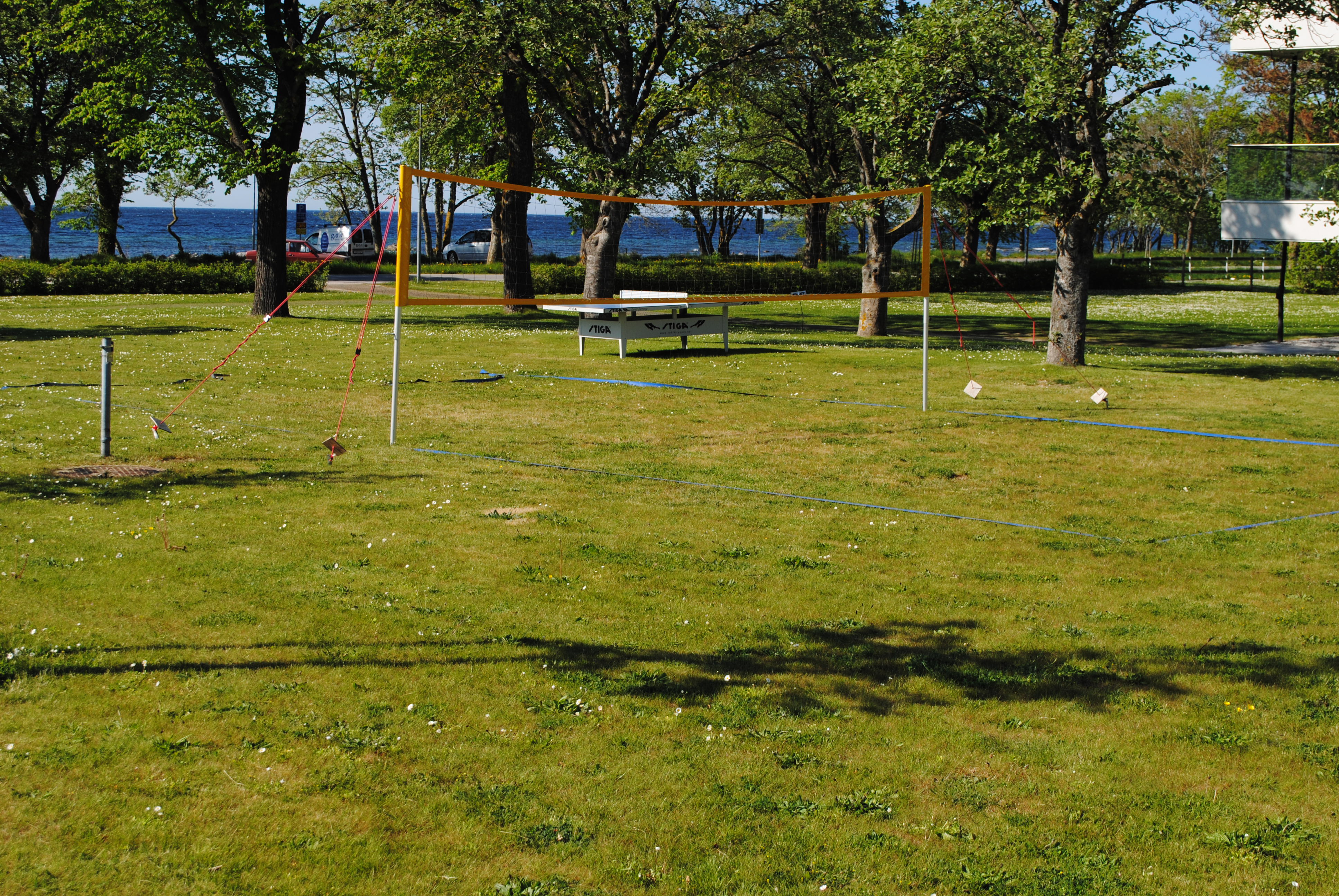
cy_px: 448
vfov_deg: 25.1
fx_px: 2011
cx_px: 670
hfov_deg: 36.8
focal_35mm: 54
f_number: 8
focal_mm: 36
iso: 100
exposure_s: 1/250
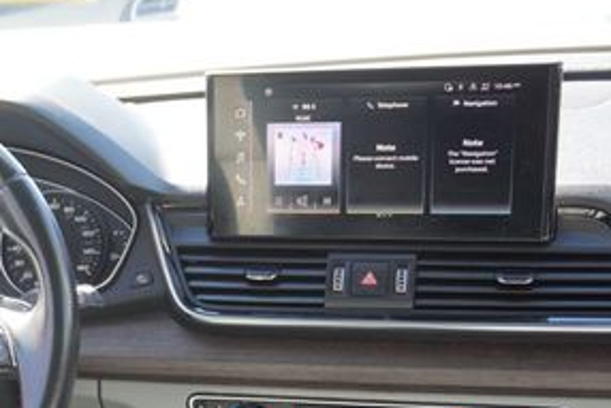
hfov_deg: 25.0
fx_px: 1309
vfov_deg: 17.4
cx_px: 0
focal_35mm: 77
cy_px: 374
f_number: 4
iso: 125
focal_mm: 23
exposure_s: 1/60
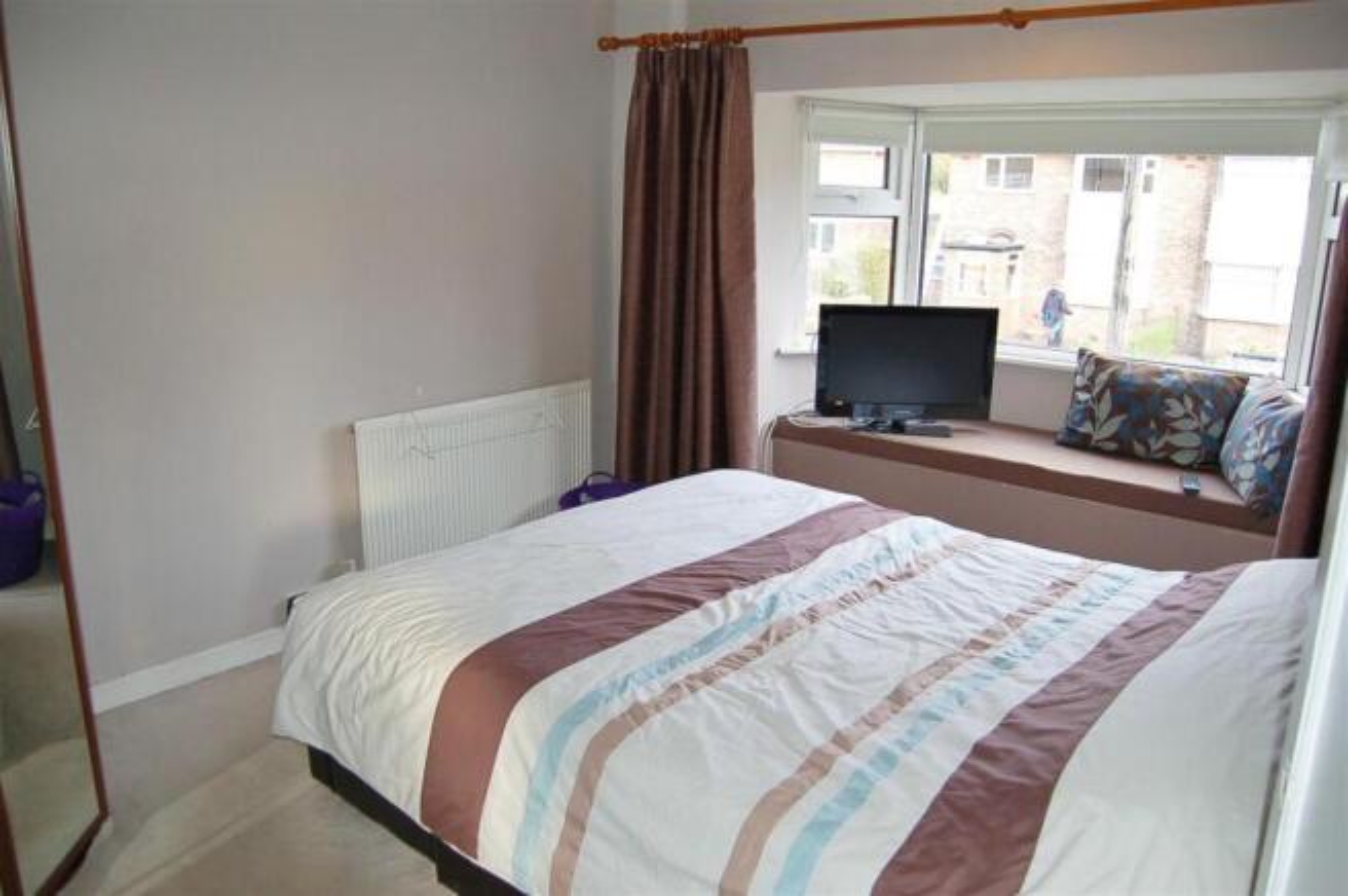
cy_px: 448
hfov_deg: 67.4
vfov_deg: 47.8
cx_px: 674
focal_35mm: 27
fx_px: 1010
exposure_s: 1/80
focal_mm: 18
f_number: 3.5
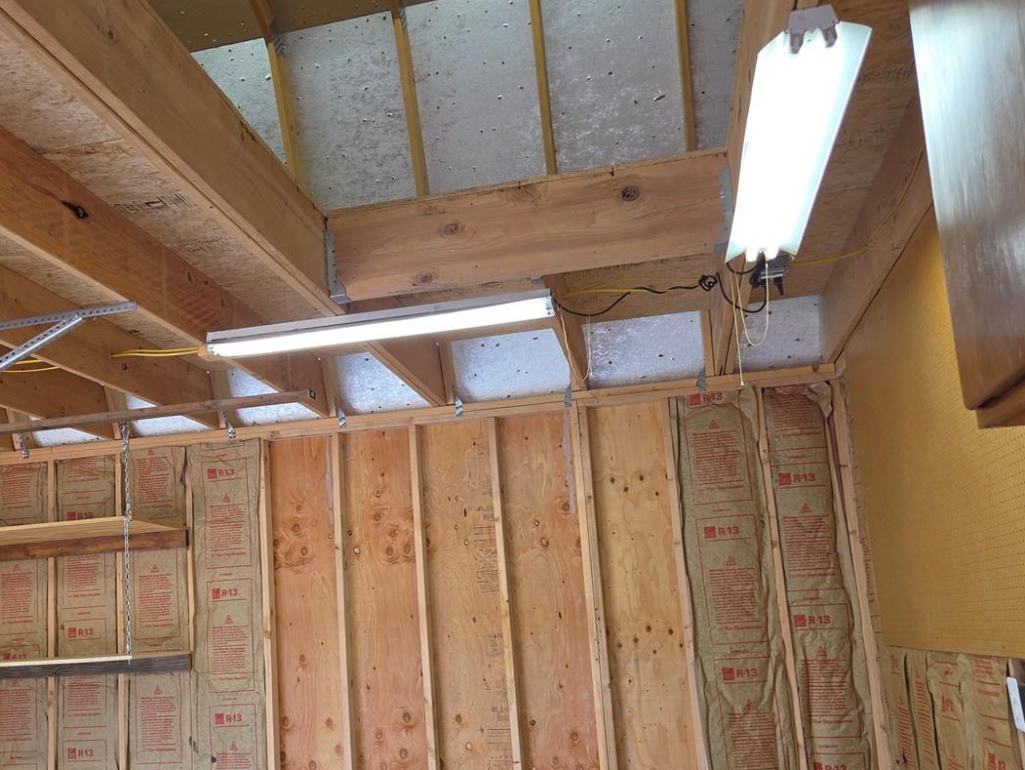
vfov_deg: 40.5
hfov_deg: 51.8
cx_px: 360
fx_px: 1037
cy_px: 473
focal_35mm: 35
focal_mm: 5.4
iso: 40
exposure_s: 1/120
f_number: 1.8
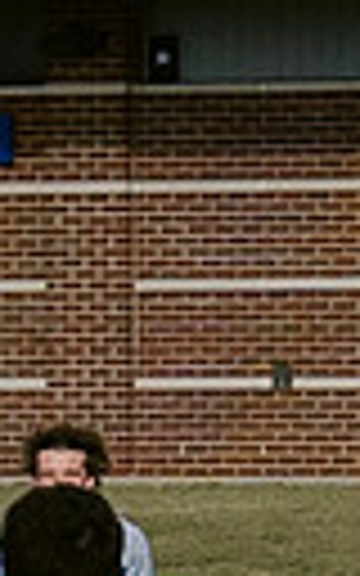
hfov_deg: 1.0
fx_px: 20297
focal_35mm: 1293
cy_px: 423
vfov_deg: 1.6
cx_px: -903
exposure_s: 1/3200
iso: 640
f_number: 5.6
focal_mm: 70
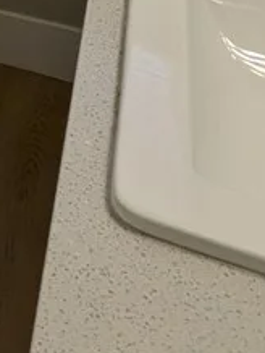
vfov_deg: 18.3
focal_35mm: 75
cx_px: -151
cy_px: -334
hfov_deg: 17.4
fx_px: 764
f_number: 2.2
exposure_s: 1/60
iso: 51
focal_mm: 2.35
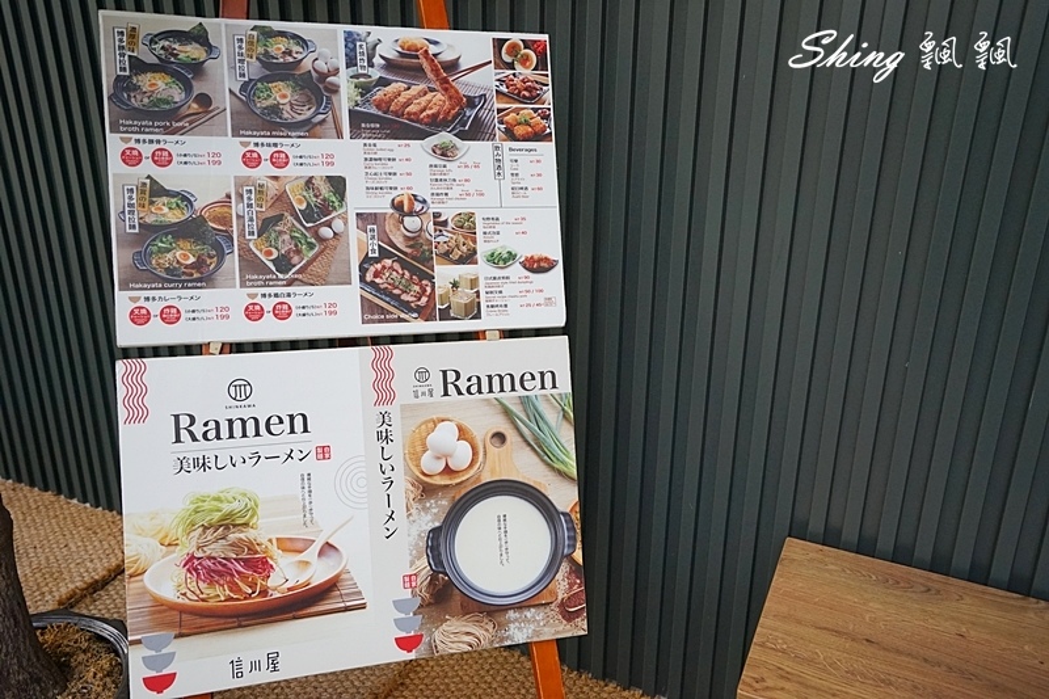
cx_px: 524
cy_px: 350
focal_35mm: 29
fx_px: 845
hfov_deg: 63.7
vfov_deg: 44.9
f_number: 5
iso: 1600
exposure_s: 1/1250
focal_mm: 29
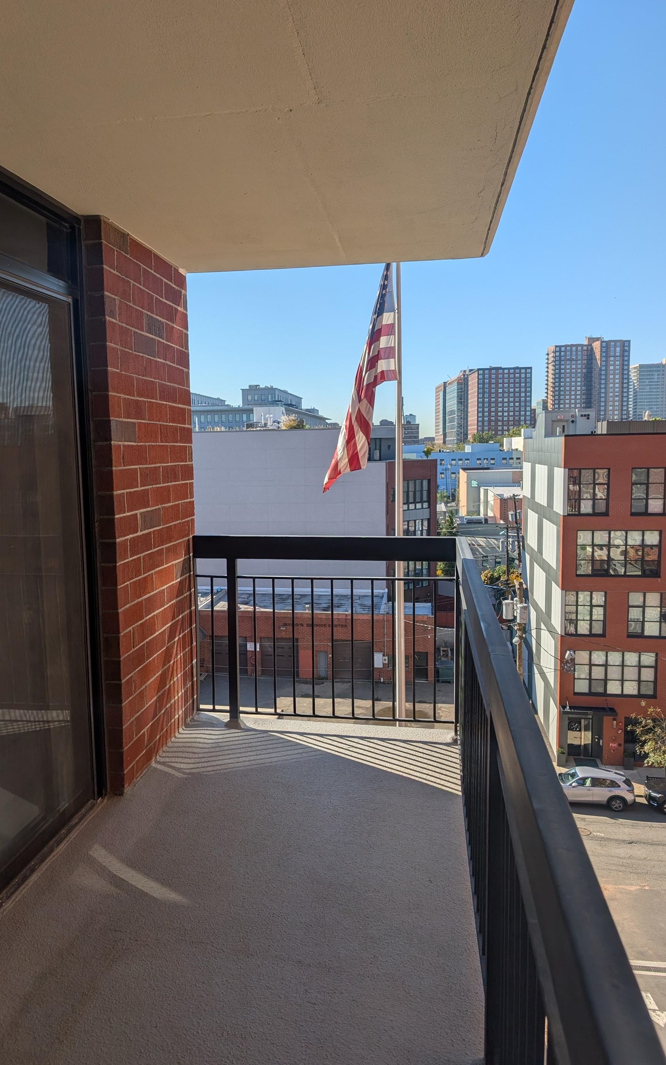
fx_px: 755
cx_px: 285
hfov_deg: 47.5
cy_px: 538
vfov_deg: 70.4
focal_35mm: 26
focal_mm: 6.9
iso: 22
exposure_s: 1/986
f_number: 1.68
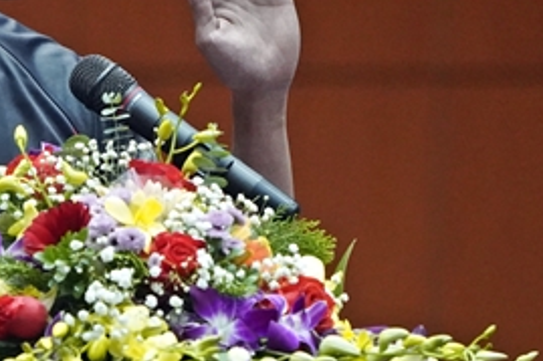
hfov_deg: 2.1
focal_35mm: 1004
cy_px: 212
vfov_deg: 1.4
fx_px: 15134
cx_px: -20
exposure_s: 1/320
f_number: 5.6
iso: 10000
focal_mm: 300
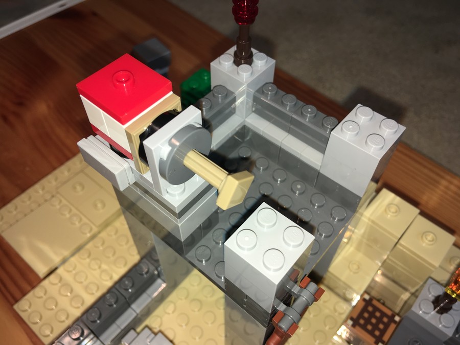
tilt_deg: -53.6
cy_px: 172
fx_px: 385
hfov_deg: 61.7
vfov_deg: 48.2
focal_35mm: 29
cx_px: 230
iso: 25
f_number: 2.2
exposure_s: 1/142
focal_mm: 4.15
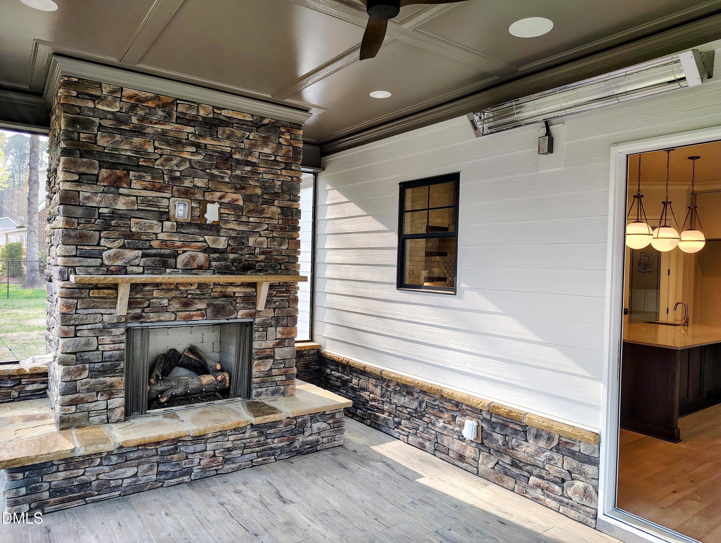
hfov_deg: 71.5
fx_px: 501
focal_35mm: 24
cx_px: 360
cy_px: 272
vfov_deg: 56.9
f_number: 1.8
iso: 316
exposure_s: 1/120
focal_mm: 5.56
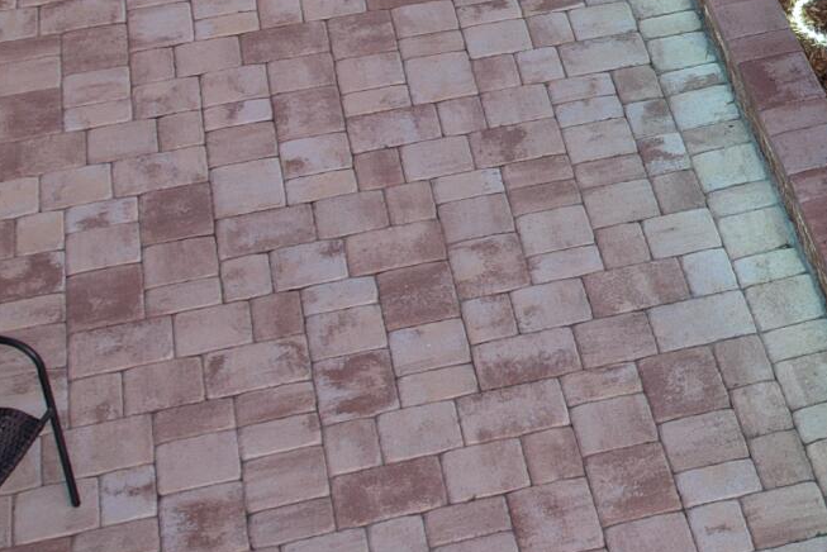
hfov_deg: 18.5
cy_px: -10
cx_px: 1145
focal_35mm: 101
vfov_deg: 13.4
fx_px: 2321
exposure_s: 1/4
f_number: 2.8
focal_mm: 8.38
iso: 100
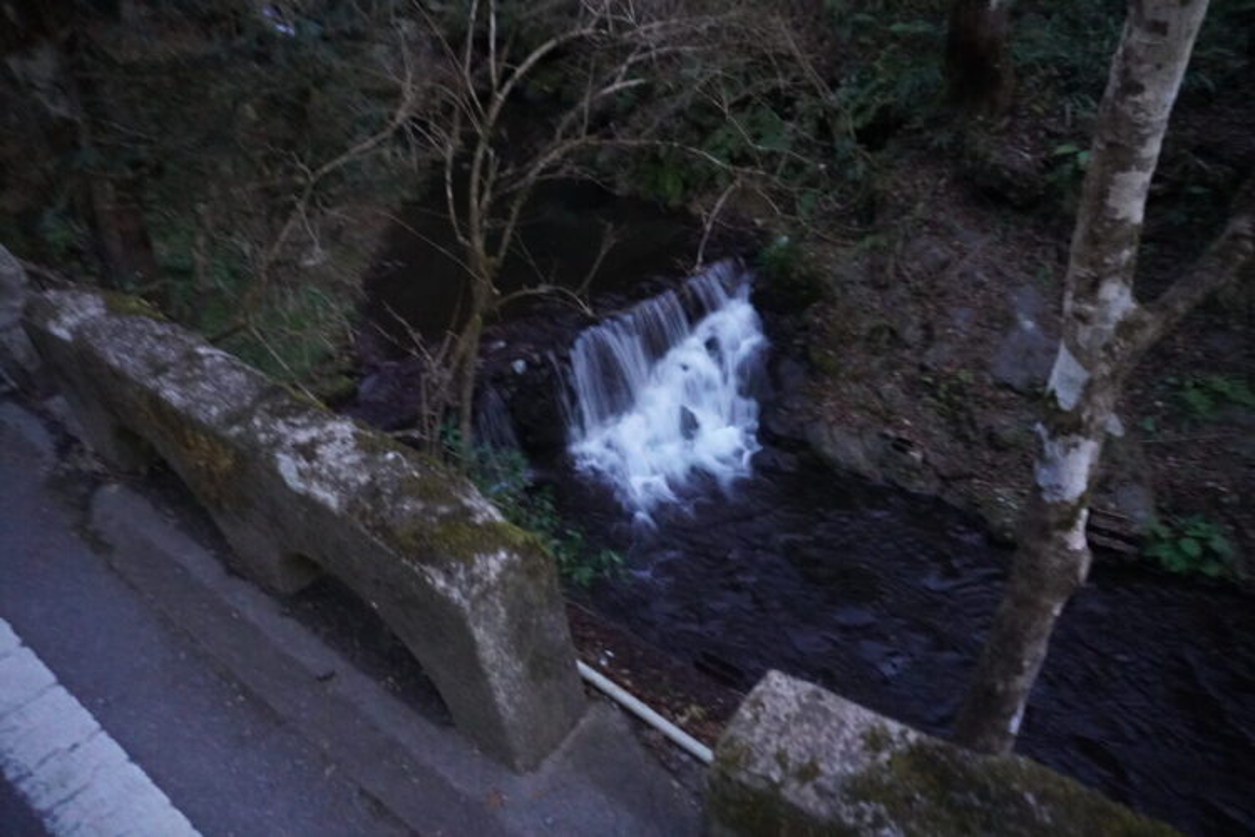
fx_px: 837
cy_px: 418
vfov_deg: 53.1
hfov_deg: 73.7
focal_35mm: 24
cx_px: 628
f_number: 3.5
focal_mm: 16
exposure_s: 1/6
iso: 6400
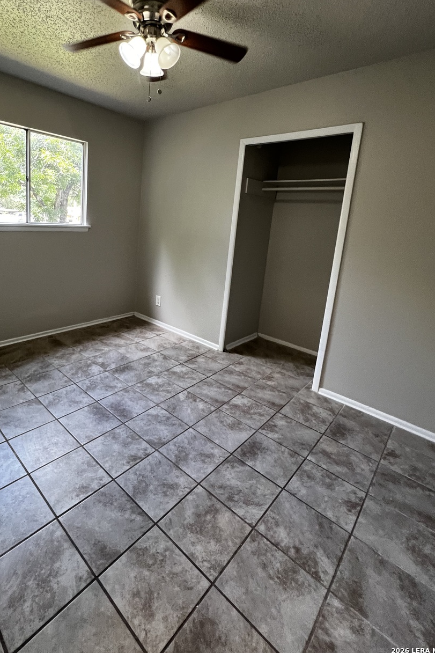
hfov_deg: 72.3
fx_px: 290
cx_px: 158
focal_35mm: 16
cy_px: 269
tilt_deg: -9.4
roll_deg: -1.1
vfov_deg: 95.8
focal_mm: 1.57
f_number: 1.8
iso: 250
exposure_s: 1/120
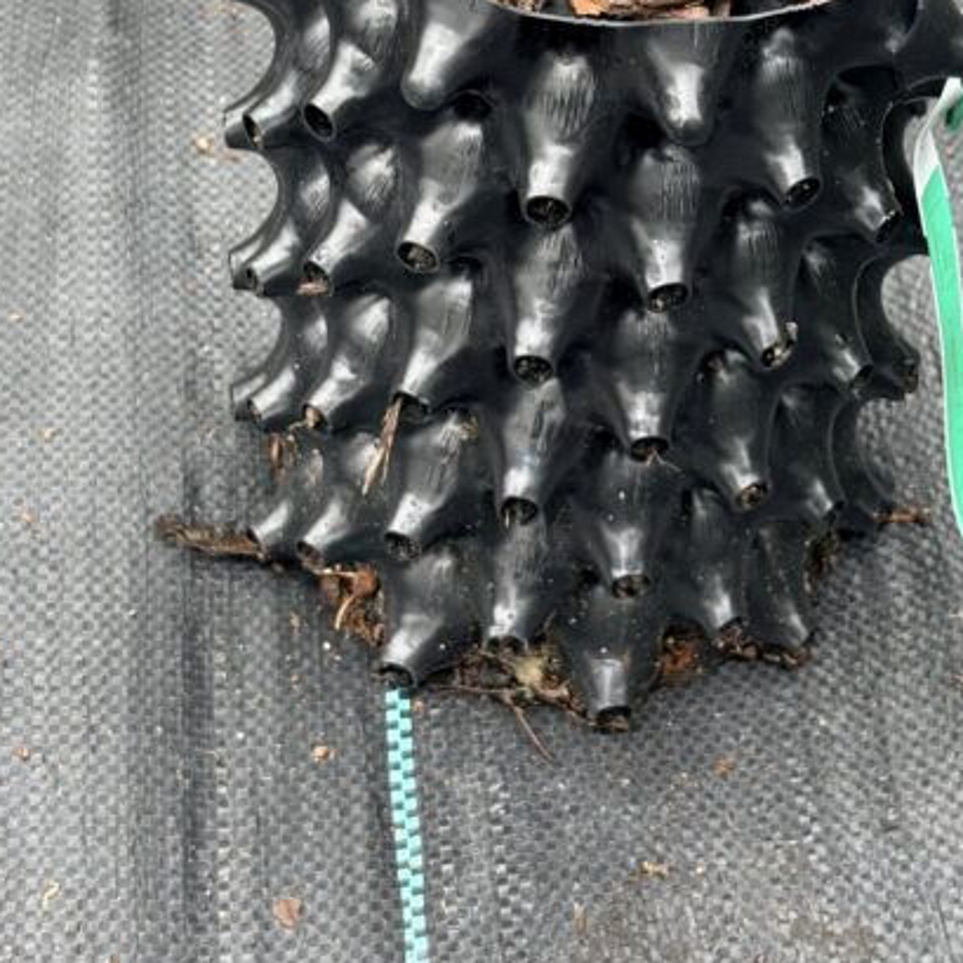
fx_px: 2833
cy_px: 33
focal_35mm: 90
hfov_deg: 19.3
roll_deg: -4.2
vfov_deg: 18.8
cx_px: 582
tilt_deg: -38.0
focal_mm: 5.96
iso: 32
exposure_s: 1/350
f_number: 1.6
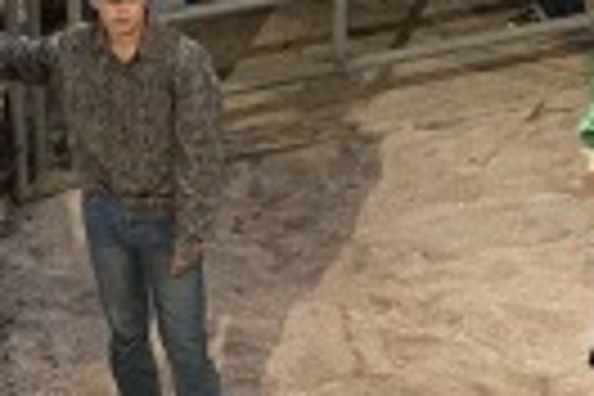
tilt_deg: -28.0
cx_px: -297
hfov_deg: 7.7
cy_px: 864
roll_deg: +5.4
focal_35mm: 262
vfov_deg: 5.1
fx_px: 4323
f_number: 2
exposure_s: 1/60
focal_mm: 6
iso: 500
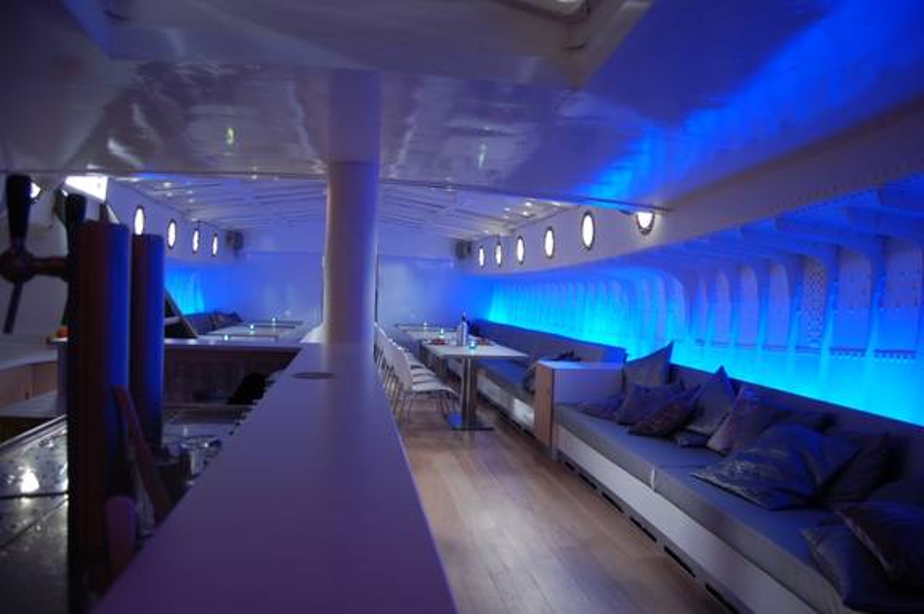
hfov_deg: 67.4
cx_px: 462
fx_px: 692
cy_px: 307
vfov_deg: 47.9
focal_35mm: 27
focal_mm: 18
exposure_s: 1/2.5
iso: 200
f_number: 3.5
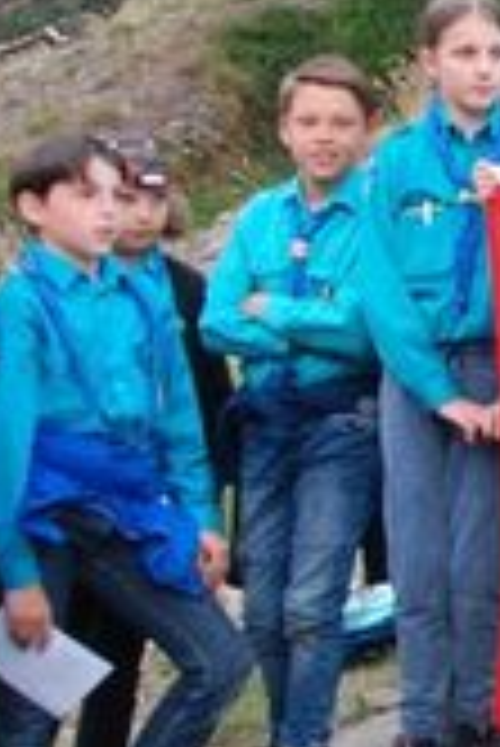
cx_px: 1144
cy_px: 52
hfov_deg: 9.5
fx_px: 2702
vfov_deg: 15.5
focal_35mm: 130
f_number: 3.8
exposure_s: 1/10
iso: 640
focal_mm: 24
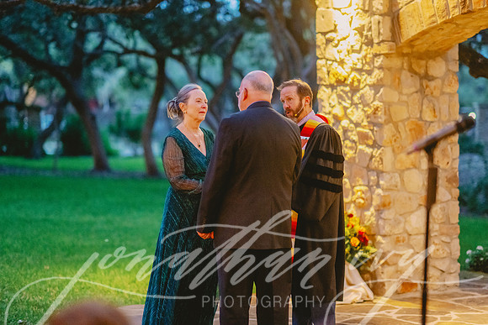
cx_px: 244
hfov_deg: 23.9
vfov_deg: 16.1
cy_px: 162
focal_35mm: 85
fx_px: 1152
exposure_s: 1/200
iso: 5000
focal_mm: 85
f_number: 1.8
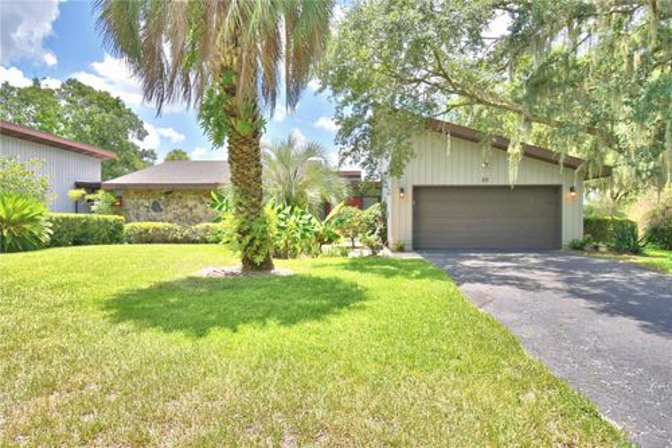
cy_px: 224
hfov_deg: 78.6
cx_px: 336
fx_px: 411
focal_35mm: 22
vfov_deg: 57.2
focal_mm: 15
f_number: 8
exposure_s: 1/250
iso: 100
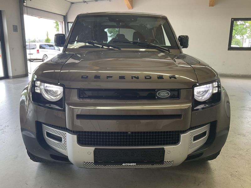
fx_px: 210
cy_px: 94
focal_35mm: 29
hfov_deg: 61.7
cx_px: 126
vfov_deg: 48.2
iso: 64
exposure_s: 1/83
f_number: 1.8
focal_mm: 3
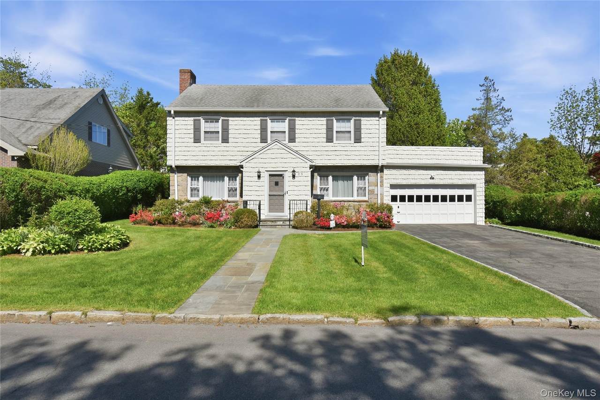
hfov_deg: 81.2
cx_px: 300
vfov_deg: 59.5
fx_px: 350
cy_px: 200
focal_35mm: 21
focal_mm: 14
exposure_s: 1/500
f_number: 8
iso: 100
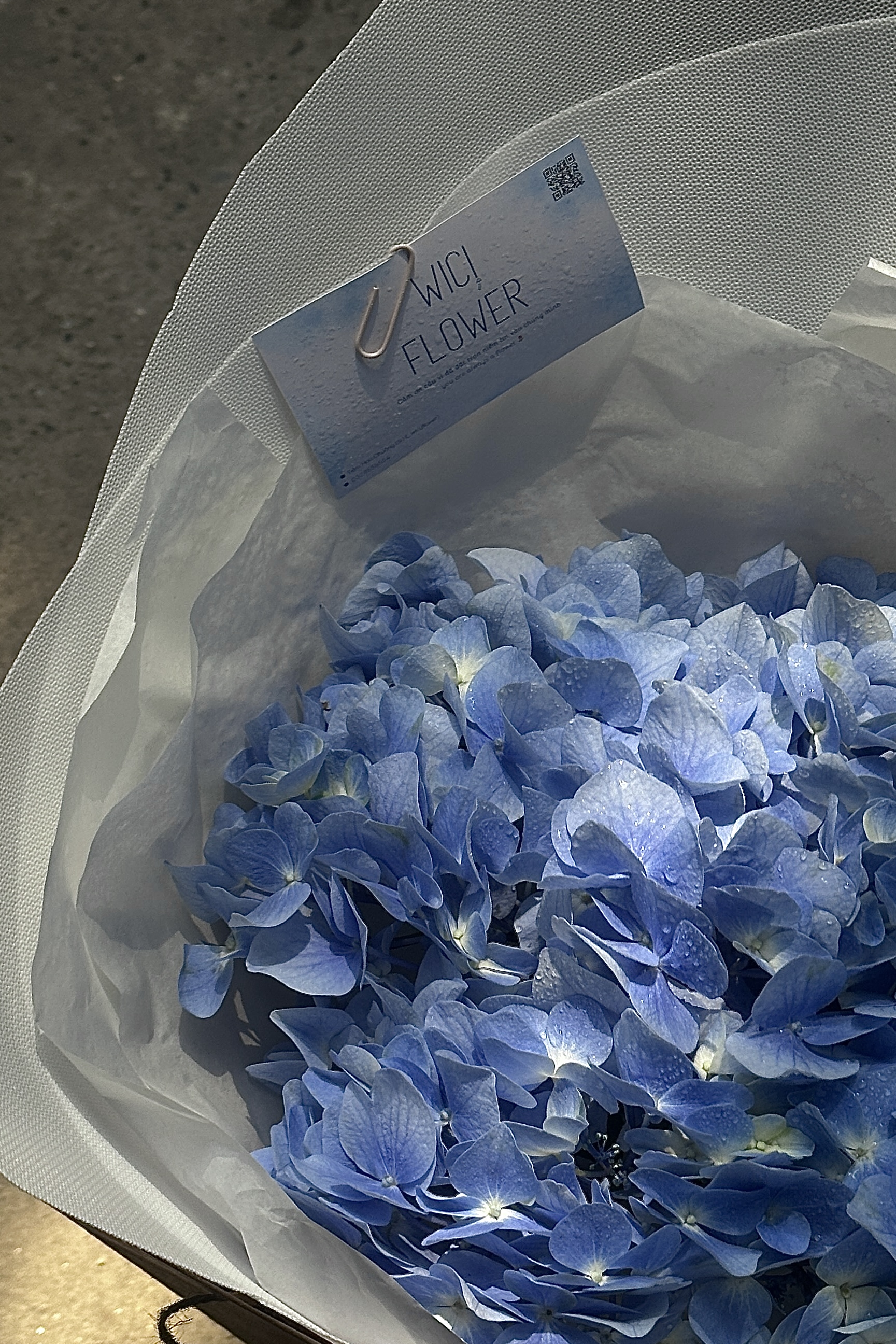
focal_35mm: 74
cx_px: 548
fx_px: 2762
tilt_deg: -62.2
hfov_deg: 18.4
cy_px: 851
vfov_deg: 27.2
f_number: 1.78
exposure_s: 1/962
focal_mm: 6.86
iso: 64
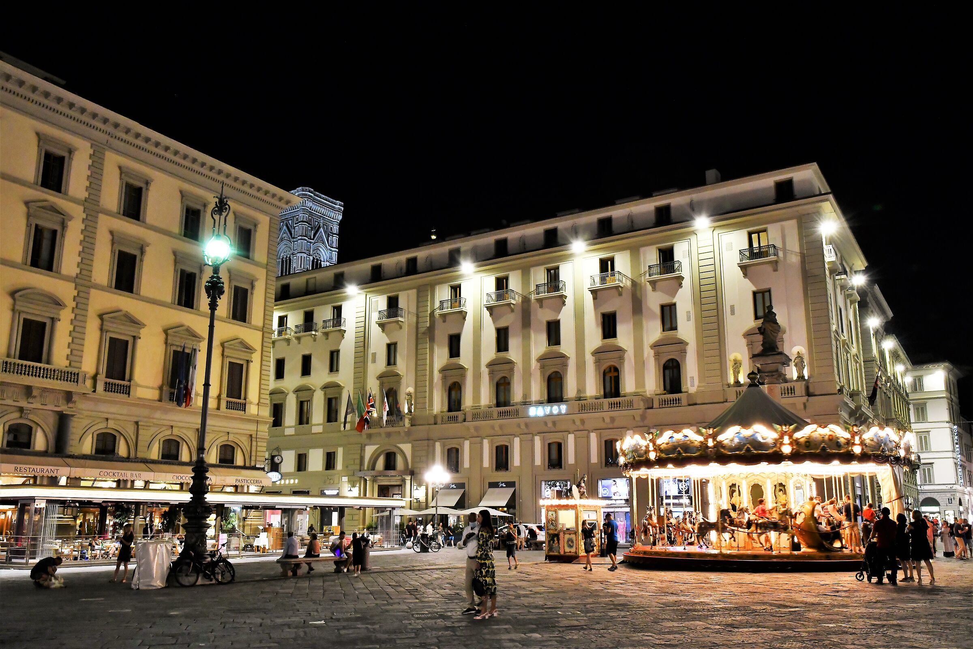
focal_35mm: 30
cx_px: 486
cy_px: 324
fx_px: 811
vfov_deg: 43.6
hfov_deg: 61.9
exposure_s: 1/20
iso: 1600
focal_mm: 20
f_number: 7.1
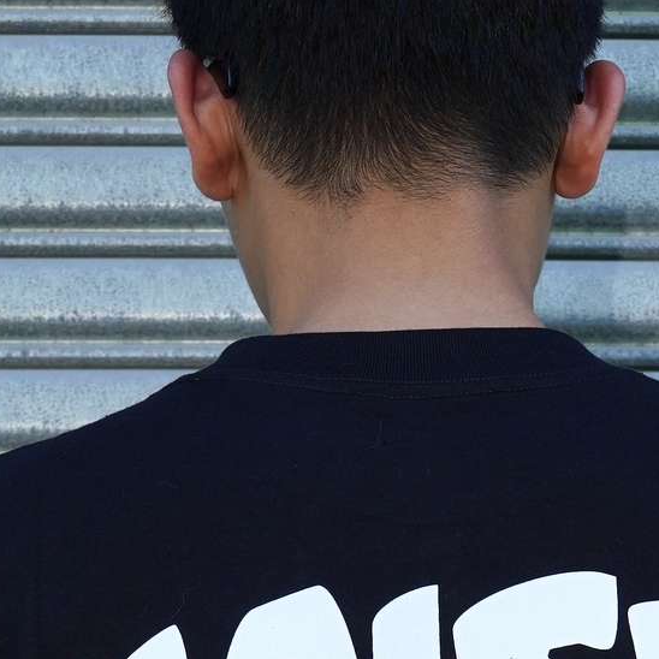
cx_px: 412
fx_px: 2326
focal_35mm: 108
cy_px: 825
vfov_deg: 15.4
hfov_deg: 16.1
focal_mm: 29
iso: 640
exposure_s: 1/250
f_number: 8
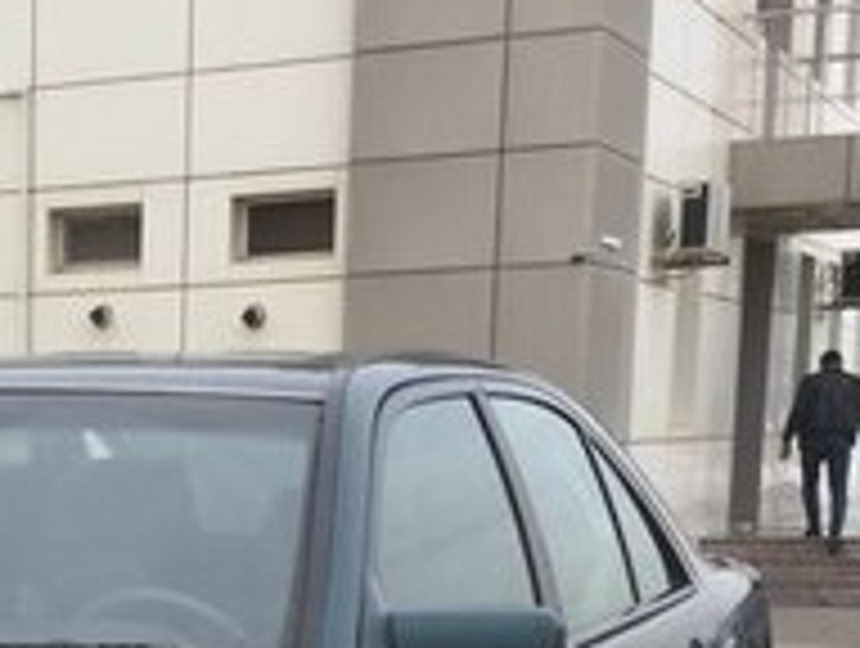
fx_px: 2489
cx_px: -324
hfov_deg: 18.0
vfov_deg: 14.0
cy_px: 925
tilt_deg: -12.1
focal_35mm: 100
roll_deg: +1.5
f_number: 2.2
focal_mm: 4.15
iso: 32
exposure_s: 1/455
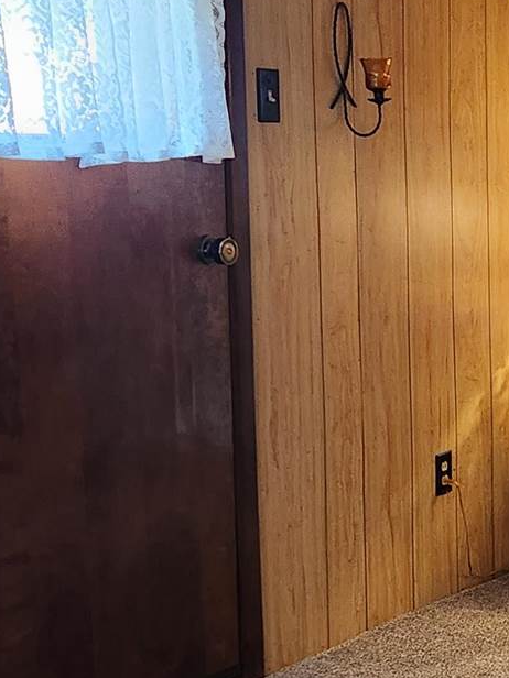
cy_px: 532
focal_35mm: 86
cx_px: 674
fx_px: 1686
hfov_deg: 16.2
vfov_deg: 22.5
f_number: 1.8
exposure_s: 1/120
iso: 640
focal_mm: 5.4
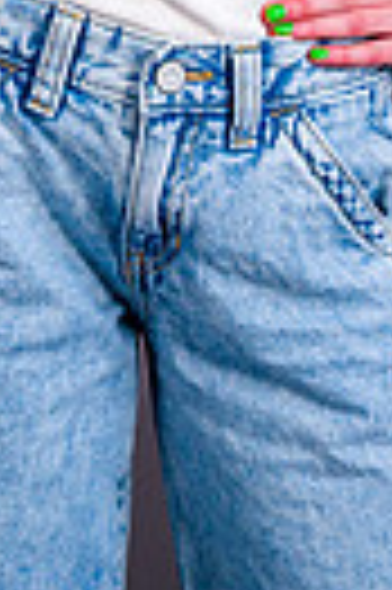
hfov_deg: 5.7
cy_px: -365
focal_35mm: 240
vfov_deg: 8.4
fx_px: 3930
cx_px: 151
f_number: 3.5
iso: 1000
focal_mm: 70
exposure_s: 1/200
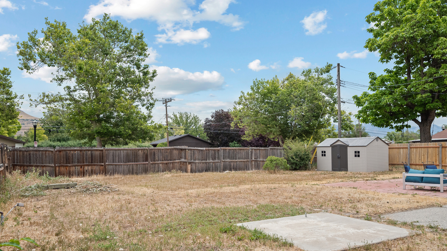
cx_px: 230
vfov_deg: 42.7
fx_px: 320
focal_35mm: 27
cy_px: 149
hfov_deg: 69.8
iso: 800
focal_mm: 25
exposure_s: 1/800
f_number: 8
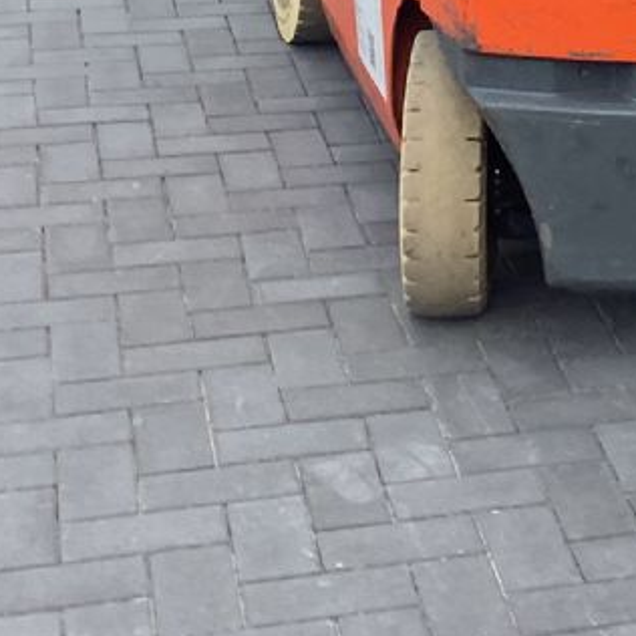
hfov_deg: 15.2
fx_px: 2307
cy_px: -161
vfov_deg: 15.1
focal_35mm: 111
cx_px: 761
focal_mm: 3.3
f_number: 2.4
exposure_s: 1/212
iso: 25
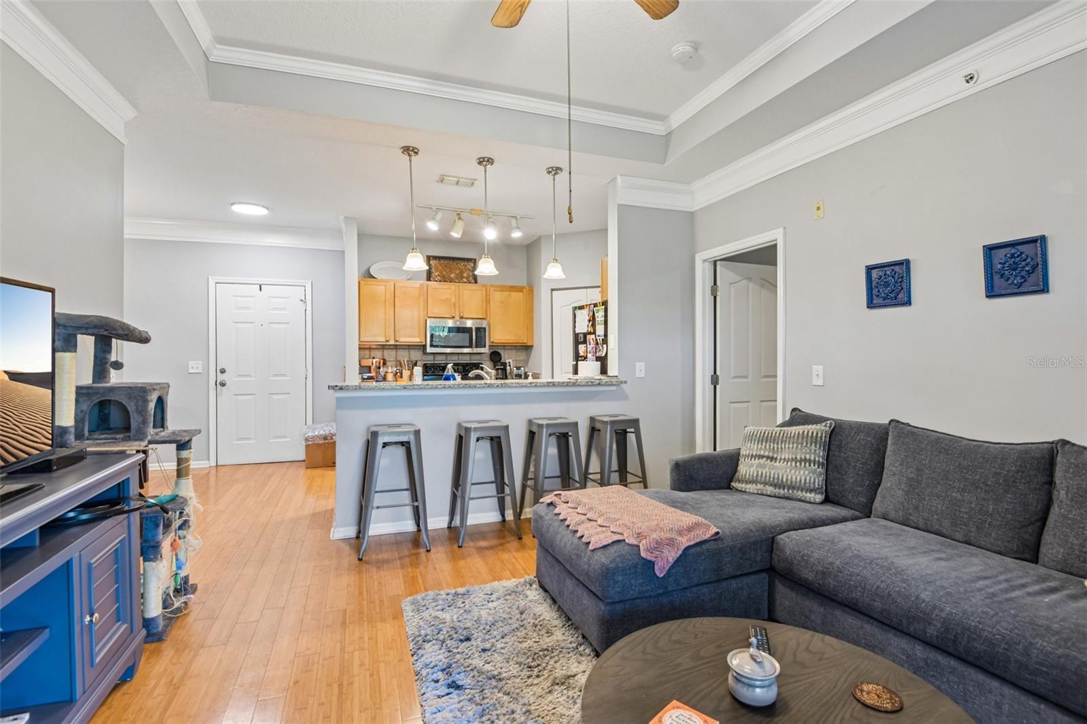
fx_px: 483
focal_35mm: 16
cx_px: 544
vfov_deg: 73.7
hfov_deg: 96.7
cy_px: 362
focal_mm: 16
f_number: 8
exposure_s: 1/5
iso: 400
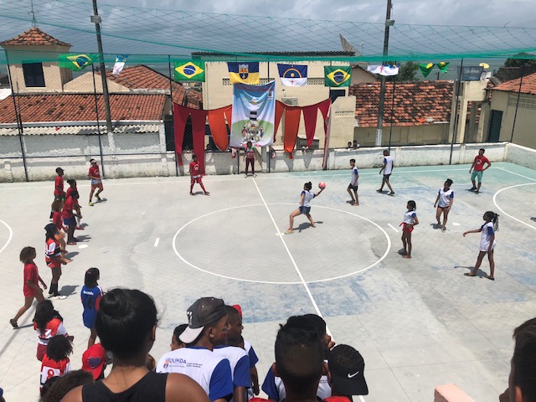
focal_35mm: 28
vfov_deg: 49.7
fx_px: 434
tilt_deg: -17.2
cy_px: 201
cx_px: 268
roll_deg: +1.2
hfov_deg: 63.4
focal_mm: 4
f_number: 1.8
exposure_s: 1/5348
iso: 25
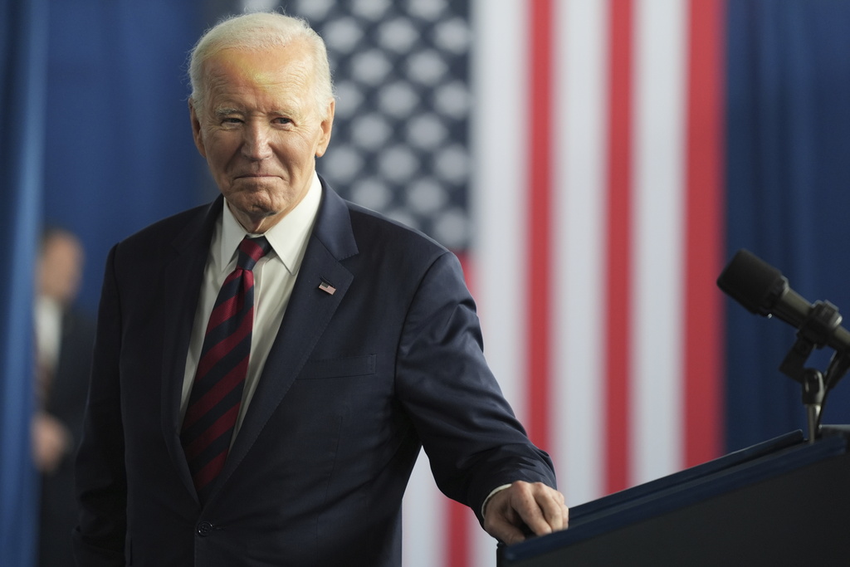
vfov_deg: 6.9
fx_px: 4723
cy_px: 284
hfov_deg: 10.3
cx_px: 425
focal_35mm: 200
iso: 1250
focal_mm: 200
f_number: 2.8
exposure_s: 1/400
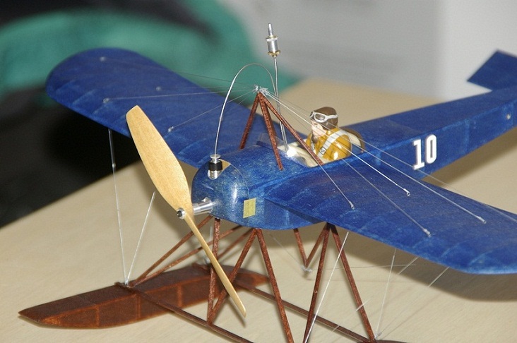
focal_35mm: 300
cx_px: 258
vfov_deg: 4.6
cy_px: 172
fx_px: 4303
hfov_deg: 6.9
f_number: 8
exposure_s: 1/180
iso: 400
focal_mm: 200
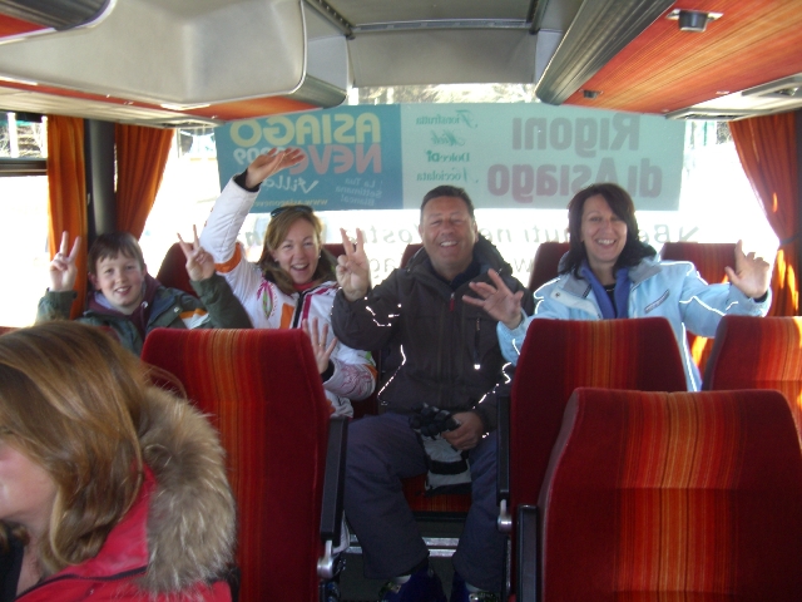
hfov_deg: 49.0
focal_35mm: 38
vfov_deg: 37.7
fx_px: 880
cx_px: 401
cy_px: 301
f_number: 2.8
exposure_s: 1/60
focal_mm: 7.9
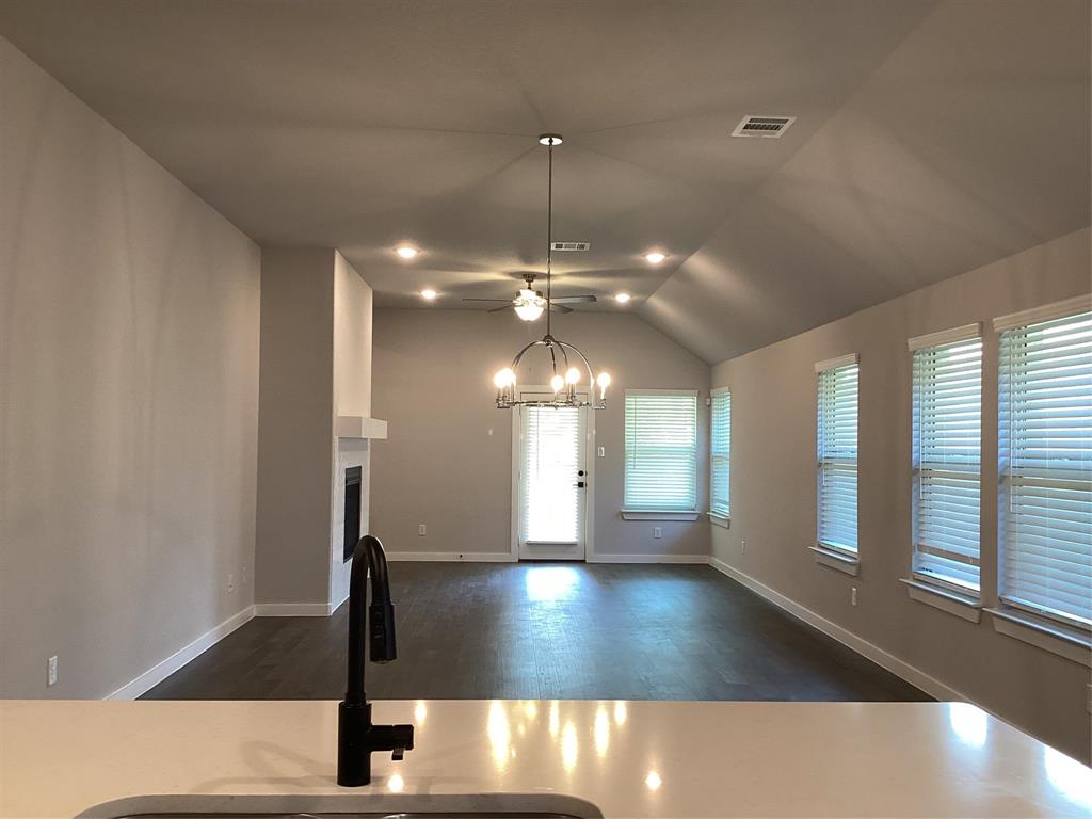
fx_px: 978
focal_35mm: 31
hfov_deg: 58.4
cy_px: 410
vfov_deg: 45.4
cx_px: 546
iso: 125
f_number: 2.4
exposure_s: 1/60
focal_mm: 3.3
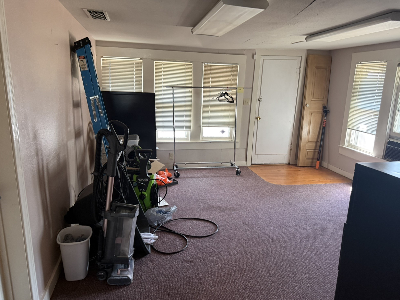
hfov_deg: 69.4
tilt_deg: -13.3
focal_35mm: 25
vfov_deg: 54.9
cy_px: 155
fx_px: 289
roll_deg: -2.3
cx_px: 206
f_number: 1.78
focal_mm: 6.76
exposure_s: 1/60
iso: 400
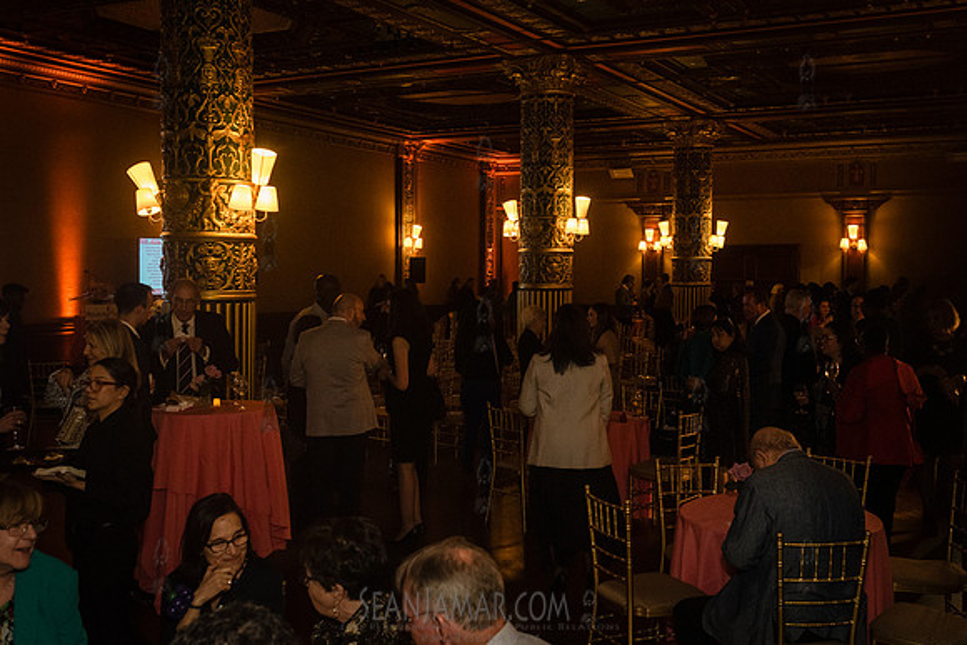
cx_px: 484
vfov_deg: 34.8
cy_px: 322
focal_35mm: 38
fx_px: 1028
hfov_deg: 50.4
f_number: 5
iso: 5000
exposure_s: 1/200
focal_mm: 35
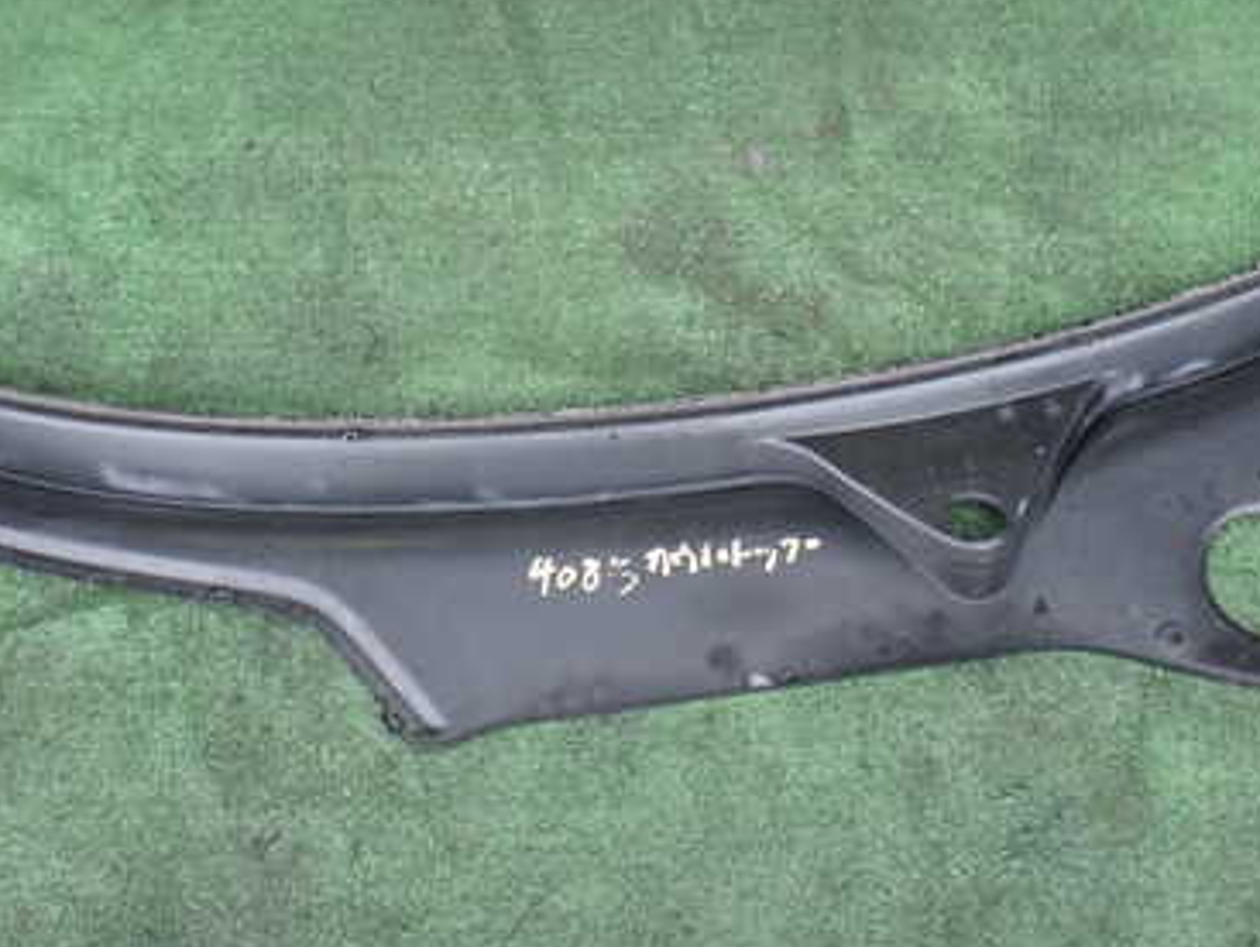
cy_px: 470
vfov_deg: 29.7
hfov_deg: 38.9
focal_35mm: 49
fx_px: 1785
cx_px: 663
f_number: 2.3
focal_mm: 5.4
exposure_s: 1/125
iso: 160
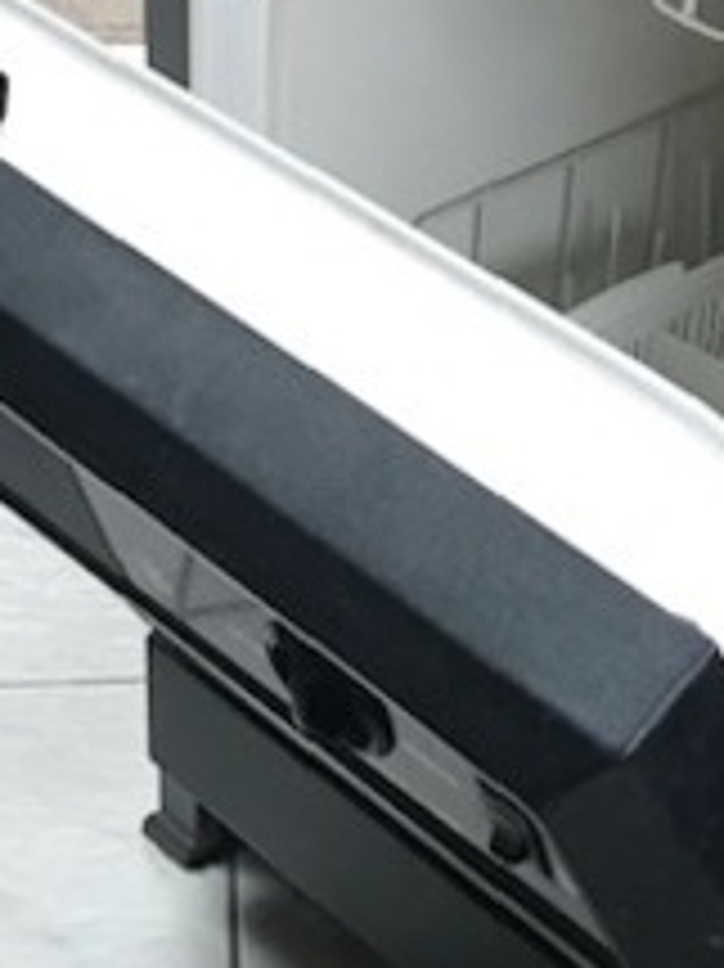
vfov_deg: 22.5
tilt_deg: -34.7
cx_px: 499
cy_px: 425
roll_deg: -4.4
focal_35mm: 87
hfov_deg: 16.9
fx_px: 2429
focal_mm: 3.99
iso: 40
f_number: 1.8
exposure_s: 1/30
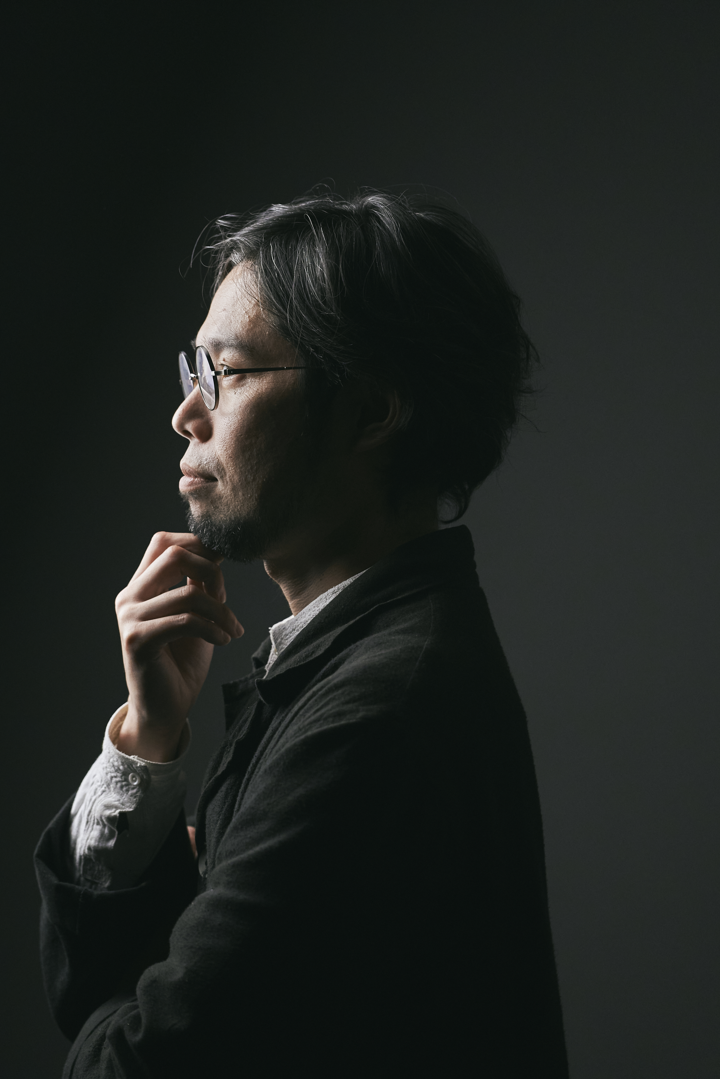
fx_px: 4973
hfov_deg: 8.3
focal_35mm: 166
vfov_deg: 12.4
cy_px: 540
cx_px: 360
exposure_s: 1/125
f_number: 4
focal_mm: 166
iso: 4000
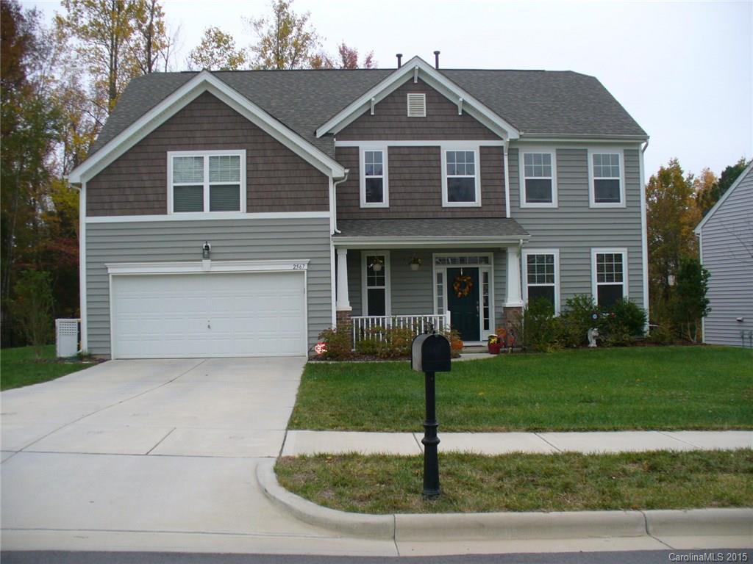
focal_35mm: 37
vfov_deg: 38.7
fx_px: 805
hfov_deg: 50.1
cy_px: 282
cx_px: 376
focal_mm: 6.1
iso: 80
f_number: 2.8
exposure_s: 1/500
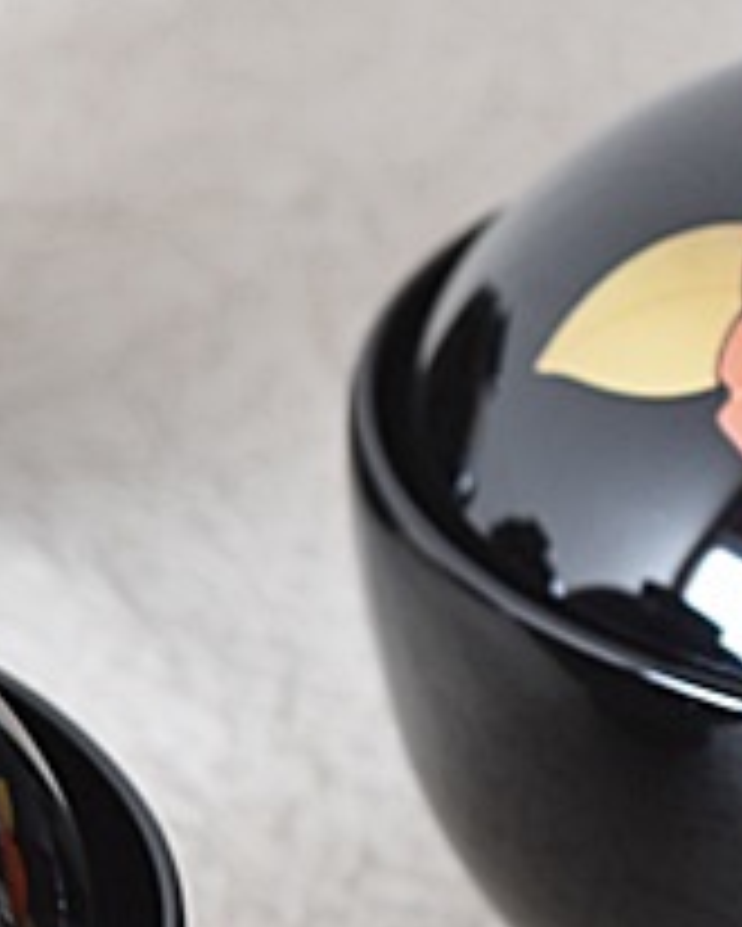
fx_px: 8252
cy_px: 889
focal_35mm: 301
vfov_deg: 6.4
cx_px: -630
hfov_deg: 5.1
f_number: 5.6
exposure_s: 1/4
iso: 400
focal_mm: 55
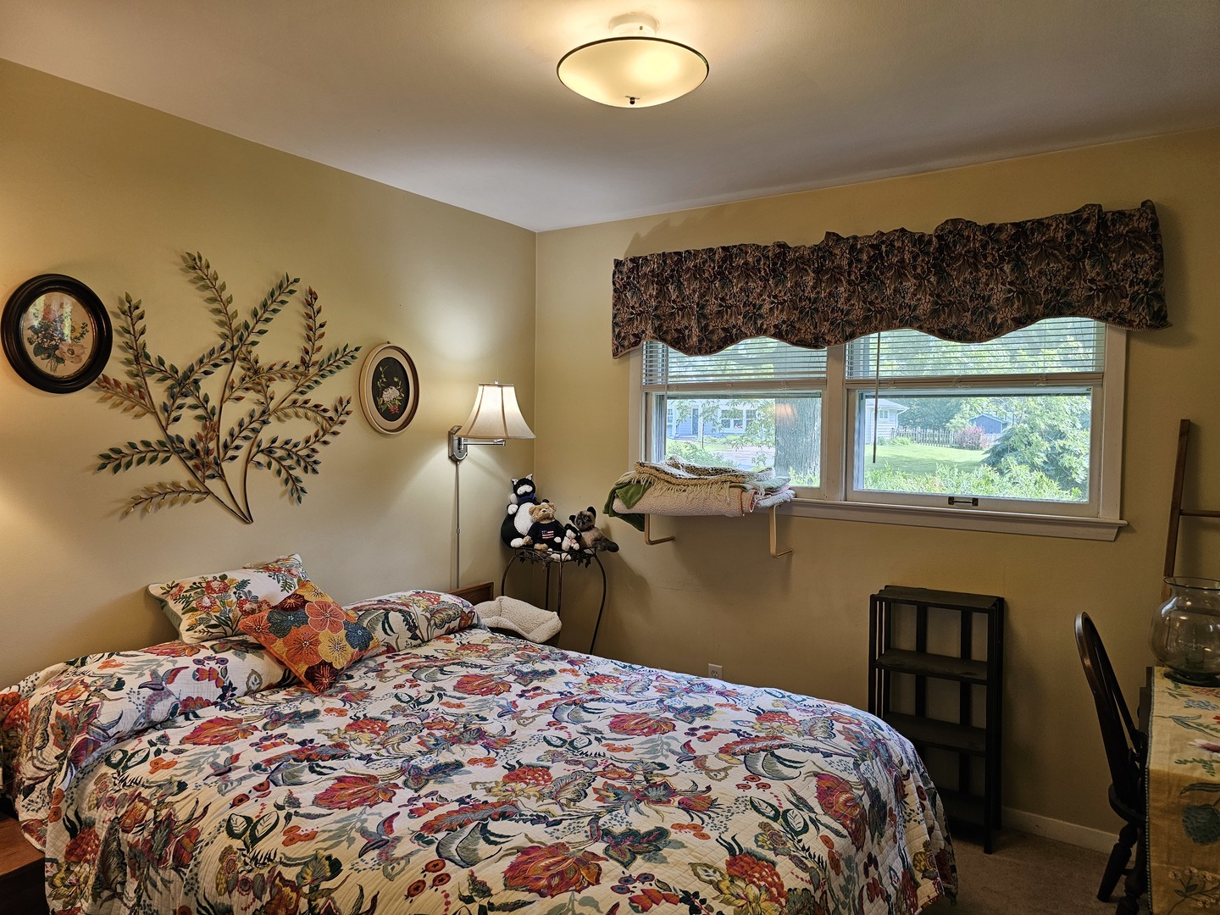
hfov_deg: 73.9
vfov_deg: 58.9
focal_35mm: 23
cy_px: 458
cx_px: 610
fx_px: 811
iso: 64
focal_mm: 6.3
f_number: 1.7
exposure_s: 1/120
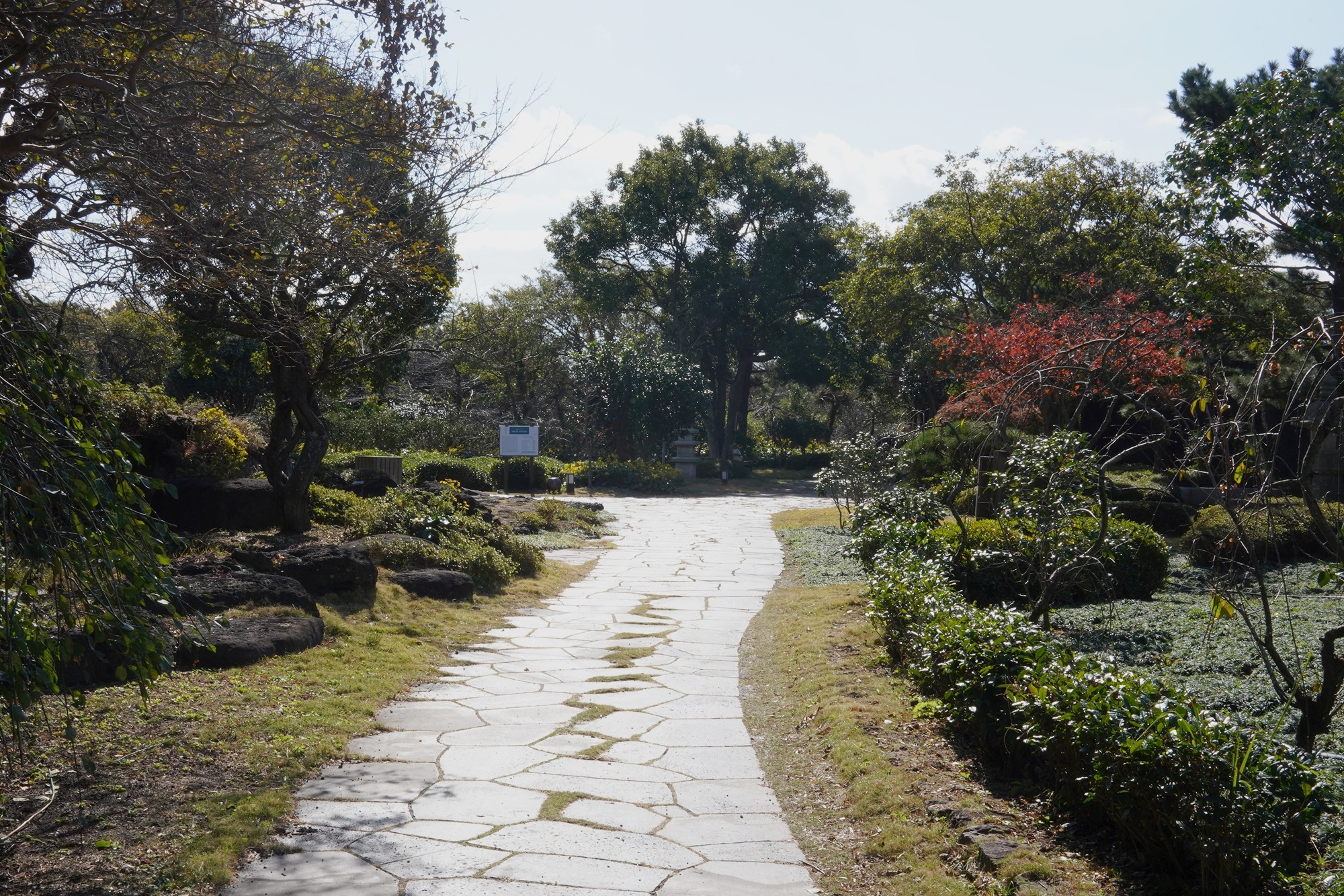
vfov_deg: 37.9
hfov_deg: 54.4
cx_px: 672
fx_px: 1307
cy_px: 448
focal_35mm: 35
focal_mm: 35
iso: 400
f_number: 22
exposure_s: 1/100
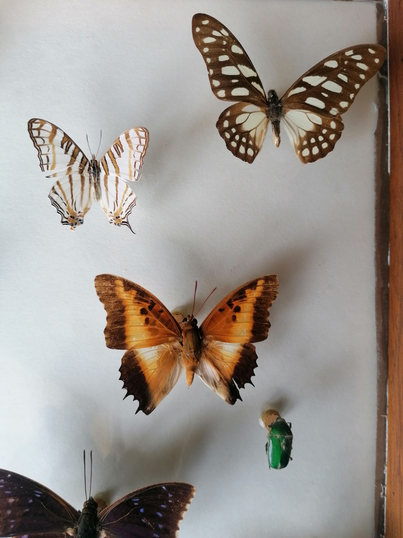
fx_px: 419
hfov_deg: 51.4
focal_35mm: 27
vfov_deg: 65.3
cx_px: 202
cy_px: 269
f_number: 1.8
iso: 64
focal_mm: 4.75
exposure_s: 1/100
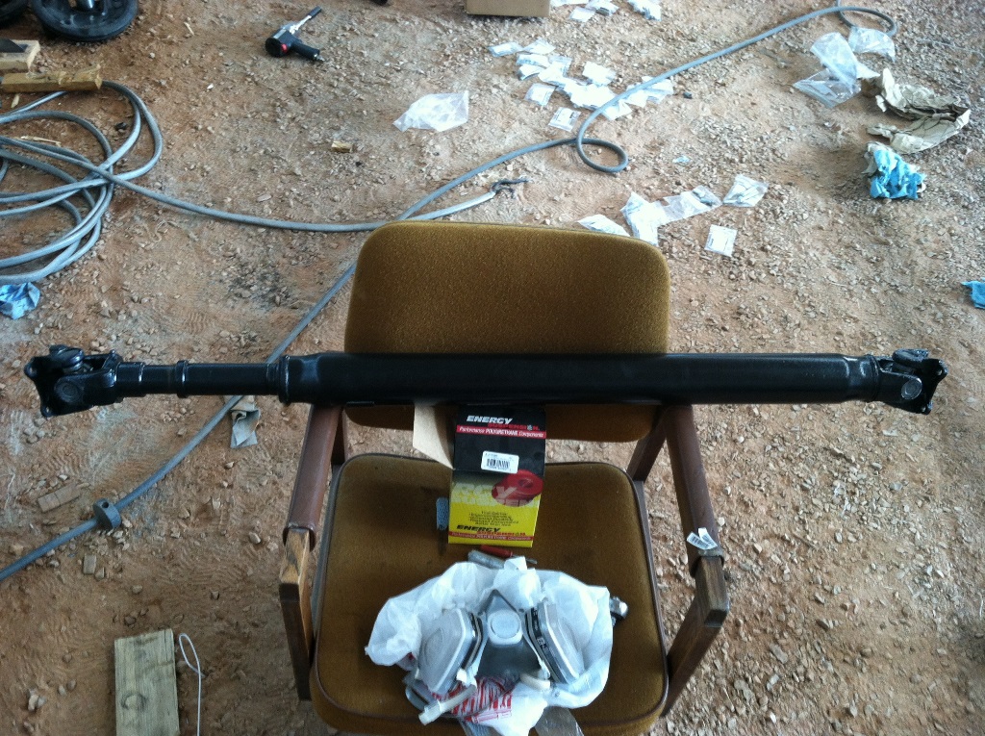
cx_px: 492
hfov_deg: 52.7
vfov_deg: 40.6
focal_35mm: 35
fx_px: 995
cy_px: 368
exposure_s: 1/15
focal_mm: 3.85
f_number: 2.8
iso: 125
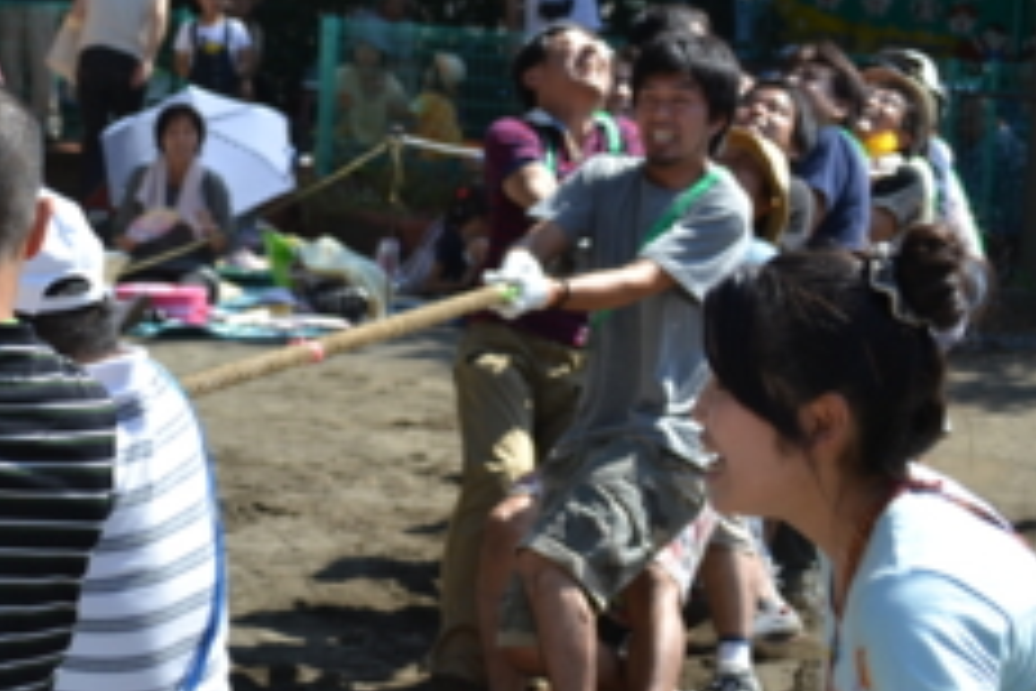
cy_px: 195
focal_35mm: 143
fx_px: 4111
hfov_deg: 14.3
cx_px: 179
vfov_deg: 9.6
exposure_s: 1/200
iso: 100
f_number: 7.1
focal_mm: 55
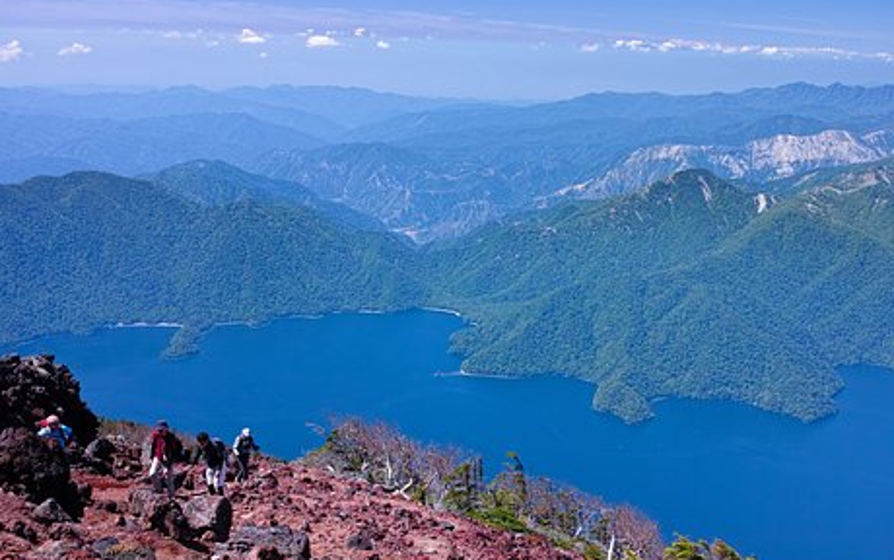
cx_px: 461
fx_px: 1243
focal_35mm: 51
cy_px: 322
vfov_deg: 25.3
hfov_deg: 39.5
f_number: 5.6
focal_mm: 30
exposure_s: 1/160
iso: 200
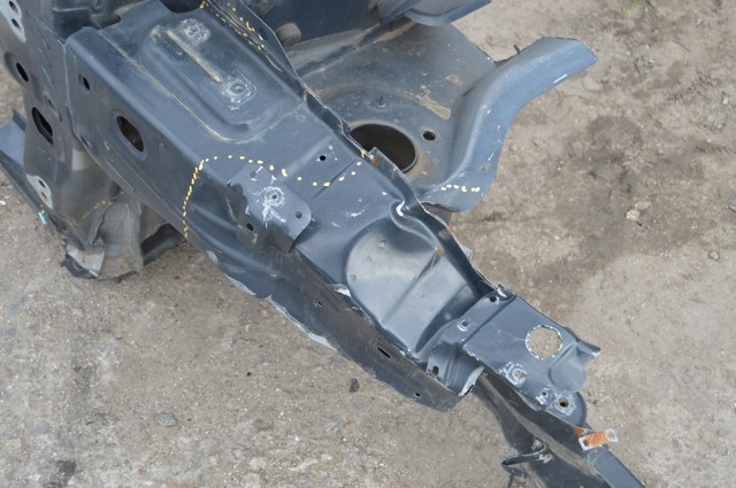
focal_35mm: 46
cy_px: 244
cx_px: 368
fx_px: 949
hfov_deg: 42.4
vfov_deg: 28.9
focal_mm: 31
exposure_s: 1/125
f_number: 5.6
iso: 160
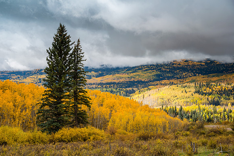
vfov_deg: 21.9
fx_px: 403
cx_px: 117
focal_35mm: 62
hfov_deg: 32.4
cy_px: 78
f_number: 8
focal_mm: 62
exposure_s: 1/125
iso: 100
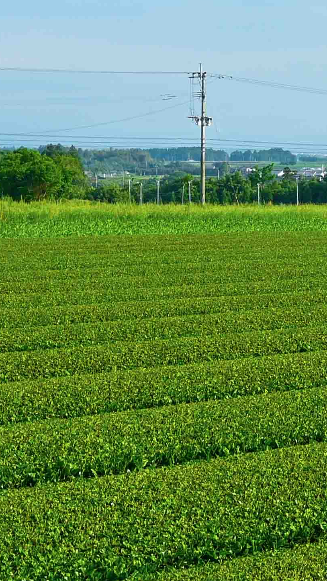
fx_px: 1618
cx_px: 638
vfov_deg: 20.2
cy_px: 146
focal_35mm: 105
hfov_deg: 10.6
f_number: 11
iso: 100
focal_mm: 24
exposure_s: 1/80
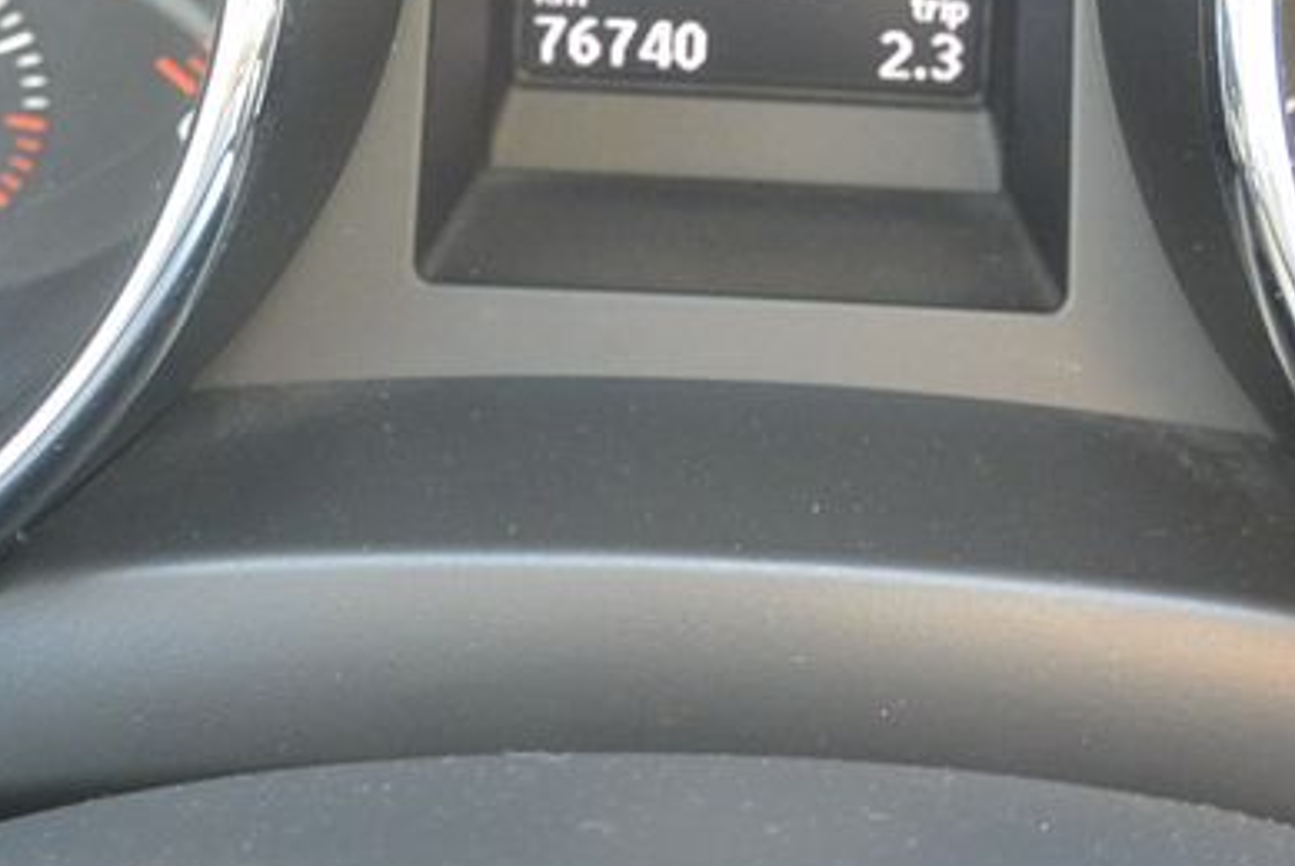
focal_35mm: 71
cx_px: 816
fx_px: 2556
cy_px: -82
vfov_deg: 18.5
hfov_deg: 28.3
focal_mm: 10
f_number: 3.5
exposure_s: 1/60
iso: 560
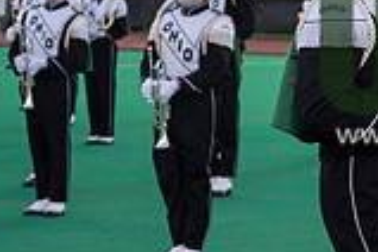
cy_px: 50
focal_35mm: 256
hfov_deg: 7.9
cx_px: 499
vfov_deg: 5.4
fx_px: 2688
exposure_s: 1/2000
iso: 2000
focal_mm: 70
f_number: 4
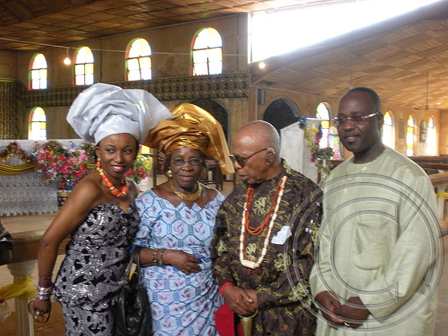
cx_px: 224
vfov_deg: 32.9
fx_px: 569
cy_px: 168
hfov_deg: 42.9
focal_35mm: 44
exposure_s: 1/33.1
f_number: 4
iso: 400
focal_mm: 7.7
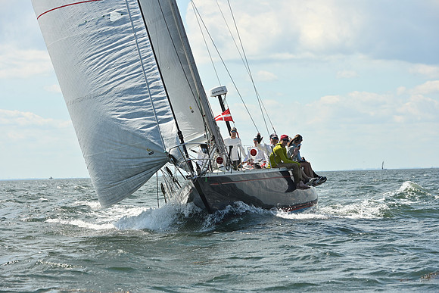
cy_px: 146
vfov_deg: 11.0
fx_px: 1525
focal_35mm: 125
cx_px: 220
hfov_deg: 16.4
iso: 250
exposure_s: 1/1250
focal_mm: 125
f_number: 9
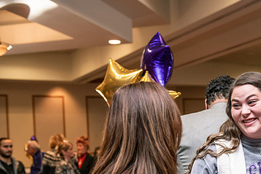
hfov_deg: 27.0
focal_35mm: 73
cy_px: 135
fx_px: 529
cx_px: 219
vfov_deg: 18.5
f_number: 3.5
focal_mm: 42
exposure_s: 1/200
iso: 1600
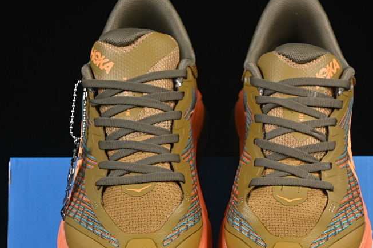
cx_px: 222
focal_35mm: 124
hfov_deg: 16.5
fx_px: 1284
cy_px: 180
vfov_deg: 11.0
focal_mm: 50
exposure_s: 1/80
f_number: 7.1
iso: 160
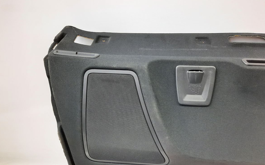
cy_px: 95
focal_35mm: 27
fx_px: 195
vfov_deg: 45.9
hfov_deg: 68.4
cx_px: 132
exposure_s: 1/50
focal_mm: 4.6
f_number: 2
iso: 125
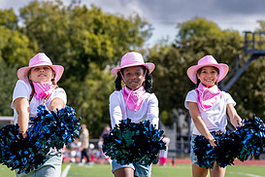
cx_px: 24
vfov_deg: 8.2
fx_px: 1237
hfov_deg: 12.1
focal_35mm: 168
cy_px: 105
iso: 250
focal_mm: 70
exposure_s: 1/4000
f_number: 2.8
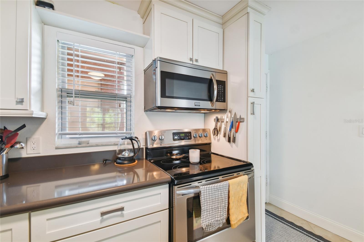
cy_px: 121
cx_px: 182
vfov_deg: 77.3
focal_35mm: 15
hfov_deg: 100.4
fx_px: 152
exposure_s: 1/4
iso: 100
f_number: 7.1
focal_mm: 10
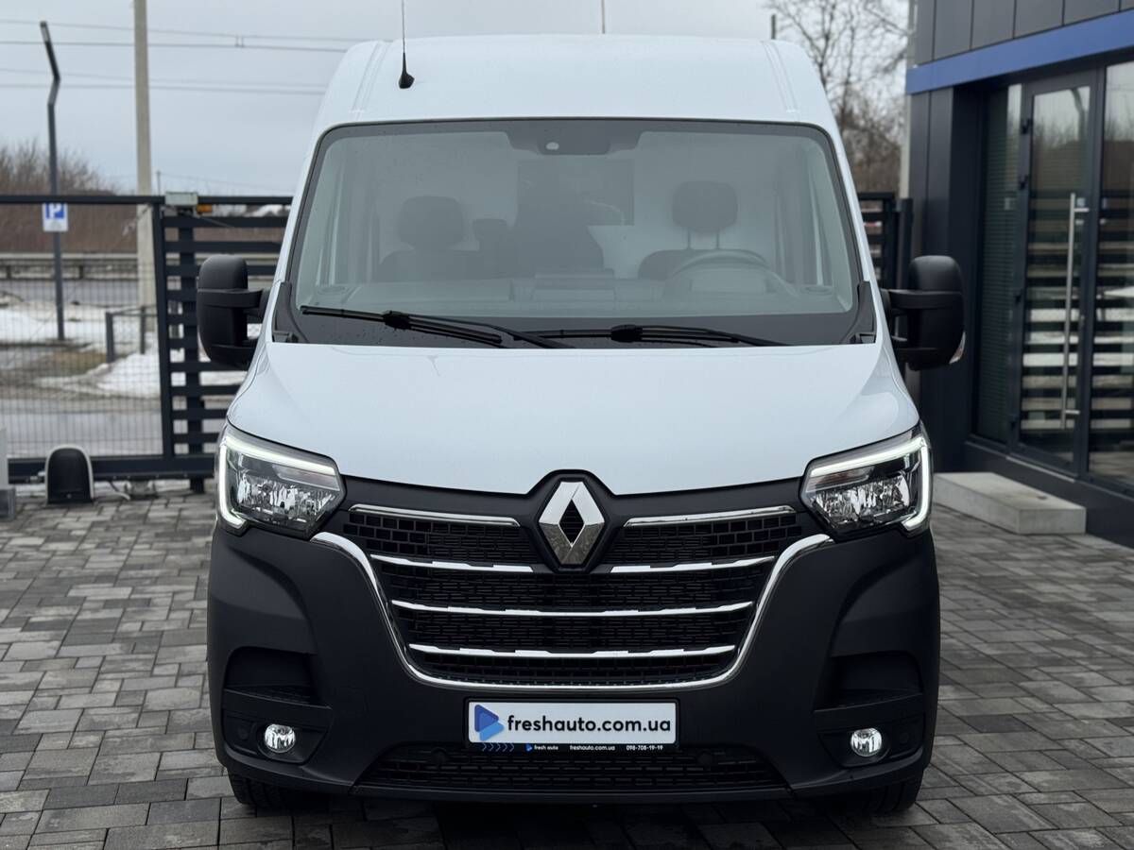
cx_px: 567
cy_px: 425
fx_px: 1572
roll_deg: +0.2
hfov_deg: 39.7
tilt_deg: -8.0
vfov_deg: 30.3
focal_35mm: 48
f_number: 1.78
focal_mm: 6.76
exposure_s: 1/3096
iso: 64
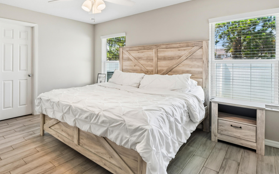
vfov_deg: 58.7
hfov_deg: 83.6
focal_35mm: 20
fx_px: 152
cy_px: 62
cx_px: 106
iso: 250
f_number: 9
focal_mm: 14
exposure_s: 1/2.5
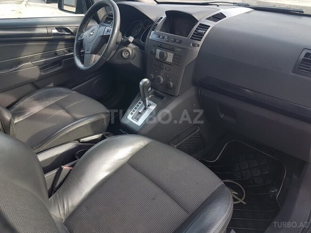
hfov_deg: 67.3
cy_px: 116
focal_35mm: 26
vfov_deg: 53.1
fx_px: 234
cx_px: 156
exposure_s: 1/176
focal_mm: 4.2
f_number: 1.7
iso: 40
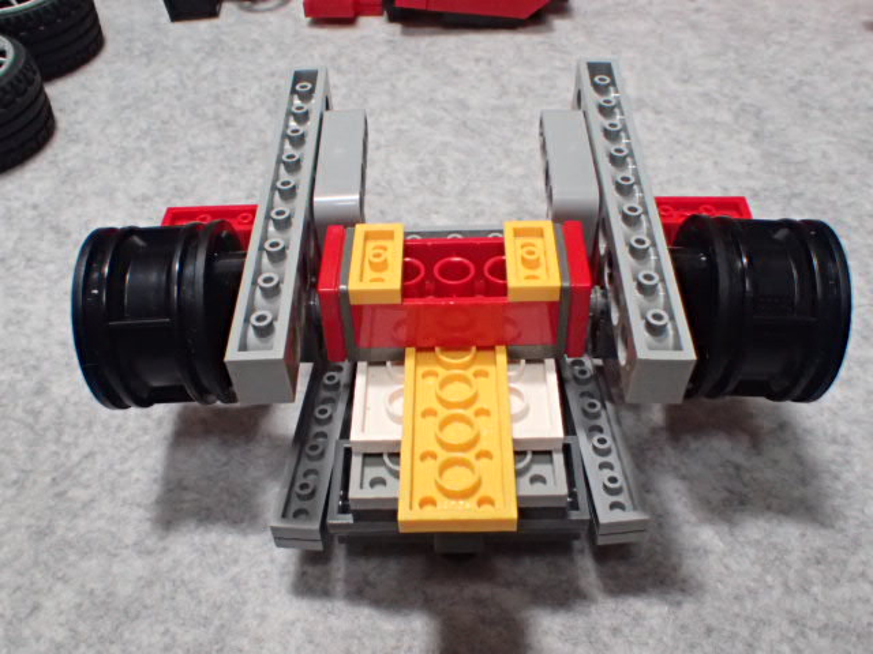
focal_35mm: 30
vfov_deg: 46.8
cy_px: 327
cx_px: 436
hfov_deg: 60.0
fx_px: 757
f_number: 3.2
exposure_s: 1/60
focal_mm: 5.5
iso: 800
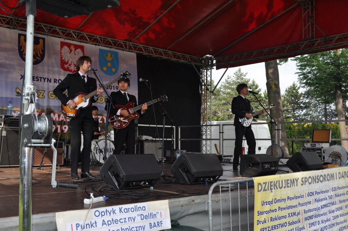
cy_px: 116
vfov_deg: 34.1
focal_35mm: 39
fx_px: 376
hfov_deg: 49.6
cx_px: 174
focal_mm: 26
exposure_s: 1/200
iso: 200
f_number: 7.1
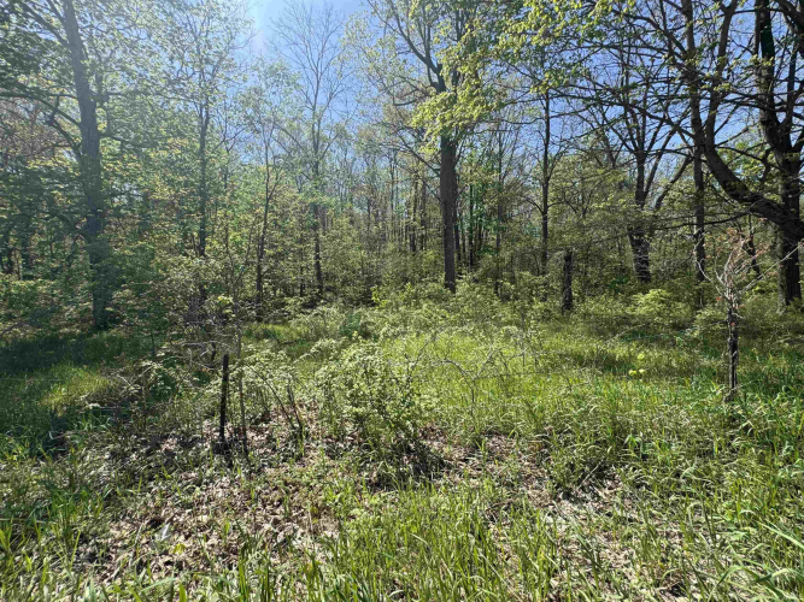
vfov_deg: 85.7
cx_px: 402
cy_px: 301
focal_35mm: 14
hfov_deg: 102.1
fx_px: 325
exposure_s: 1/858
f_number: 2.2
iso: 50
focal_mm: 2.22
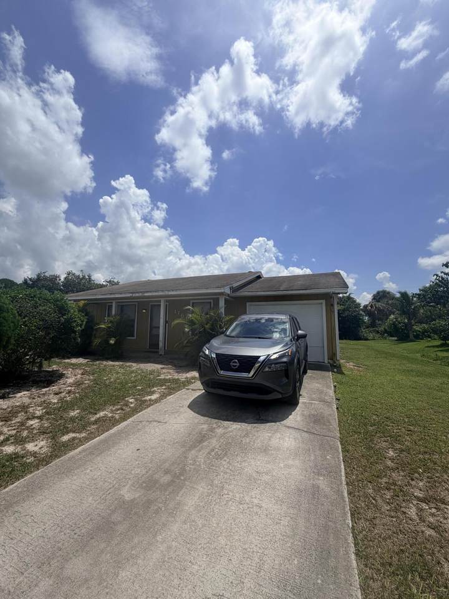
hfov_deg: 85.7
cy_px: 300
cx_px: 224
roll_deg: -2.1
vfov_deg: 102.1
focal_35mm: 14
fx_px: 242
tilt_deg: +6.2
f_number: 2.2
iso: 20
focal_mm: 2.22
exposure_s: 1/1901
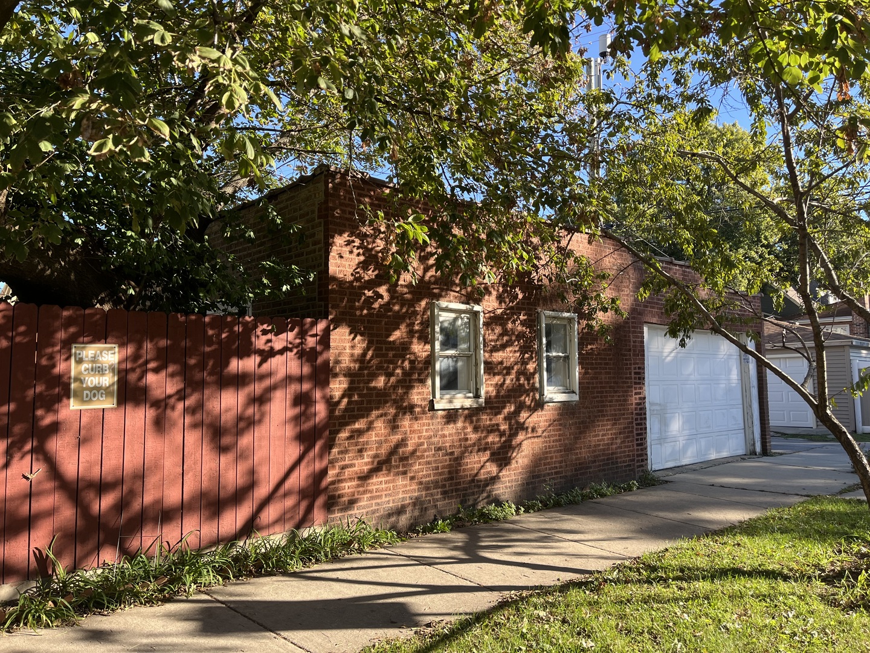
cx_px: 435
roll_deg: +0.7
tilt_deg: +5.0
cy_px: 326
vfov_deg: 53.1
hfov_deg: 67.3
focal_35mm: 26
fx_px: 653
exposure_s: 1/705
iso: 50
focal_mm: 5.1
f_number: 1.6
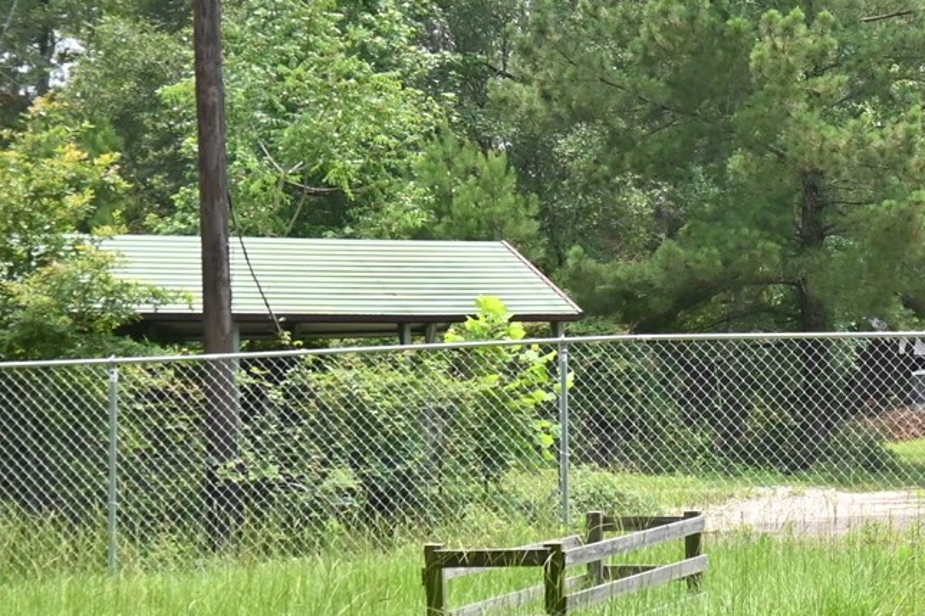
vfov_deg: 16.8
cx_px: 1408
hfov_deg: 21.0
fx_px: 2081
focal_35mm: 81
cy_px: 281
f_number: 4.5
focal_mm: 16
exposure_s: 1/3200
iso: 800
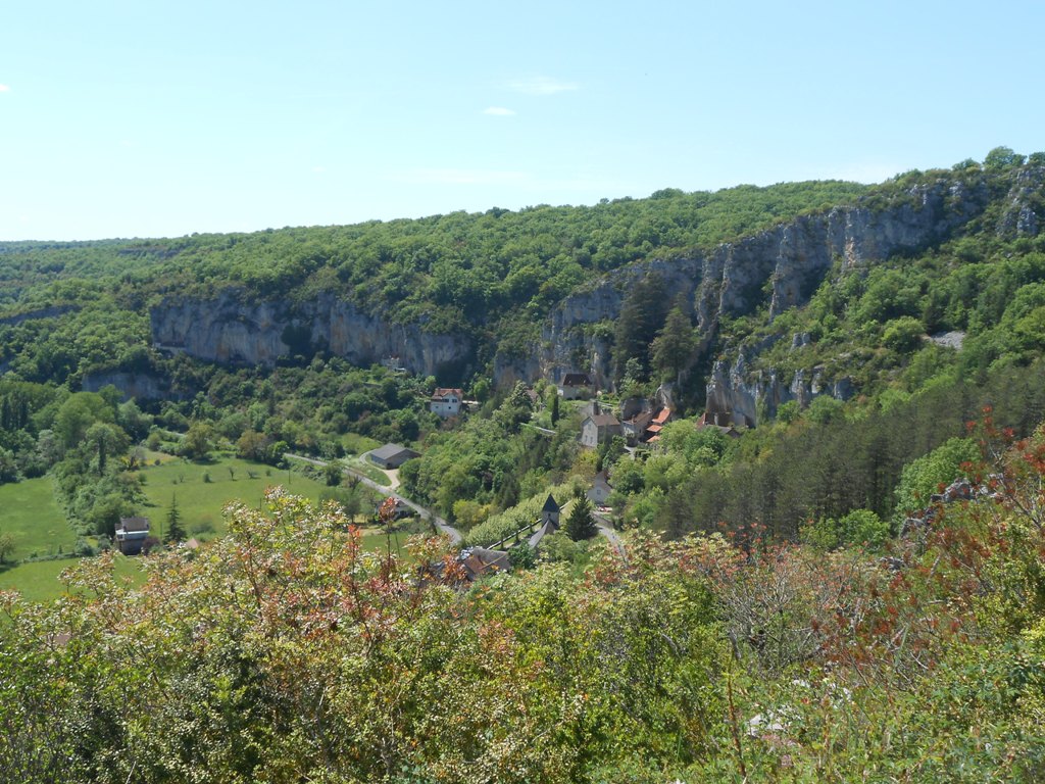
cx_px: 522
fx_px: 1147
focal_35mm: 38
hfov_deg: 49.0
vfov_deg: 37.7
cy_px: 392
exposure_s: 1/400
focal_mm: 6.8
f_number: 4.2
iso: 80
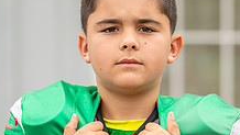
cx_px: 149
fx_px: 1038
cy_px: 113
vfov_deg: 7.4
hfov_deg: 13.2
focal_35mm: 163
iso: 125
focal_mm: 50
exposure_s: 1/1600
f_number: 1.2
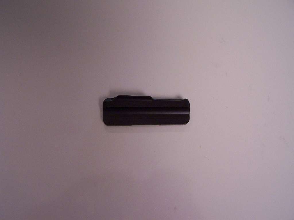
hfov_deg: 49.0
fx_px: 323
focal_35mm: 38
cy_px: 110
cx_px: 147
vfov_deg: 37.7
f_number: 2.8
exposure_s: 1/20
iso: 140
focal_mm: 6.3
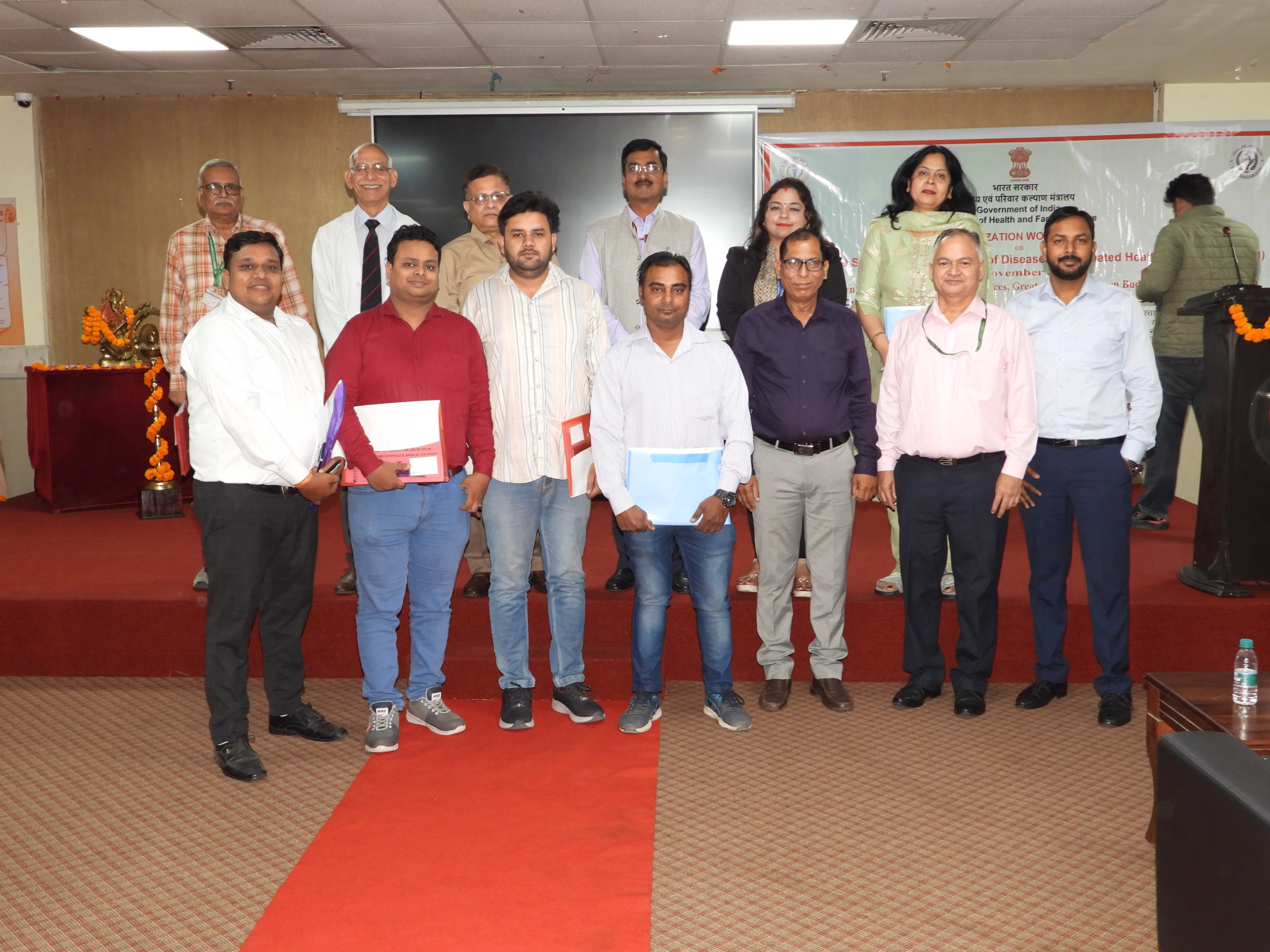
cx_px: 635
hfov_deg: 49.0
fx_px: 1394
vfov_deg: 37.7
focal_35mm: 38
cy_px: 476
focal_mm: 6.8
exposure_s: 1/30
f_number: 3.2
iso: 200
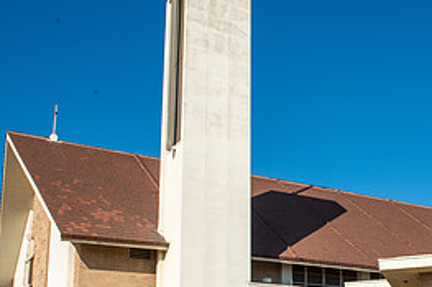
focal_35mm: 53
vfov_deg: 24.8
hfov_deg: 36.5
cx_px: 333
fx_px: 636
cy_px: 253
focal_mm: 24
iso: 200
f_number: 14
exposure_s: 1/320
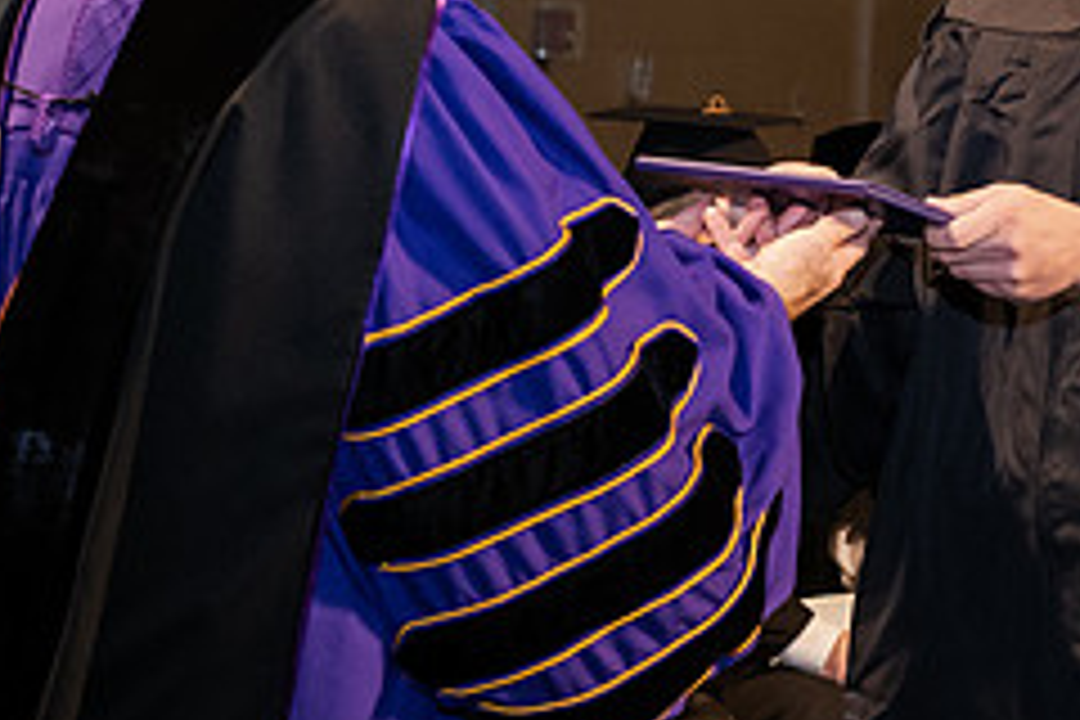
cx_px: 734
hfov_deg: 13.7
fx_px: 4500
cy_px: 38
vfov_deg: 9.1
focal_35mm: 150
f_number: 6.3
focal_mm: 62
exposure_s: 1/200
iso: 1600
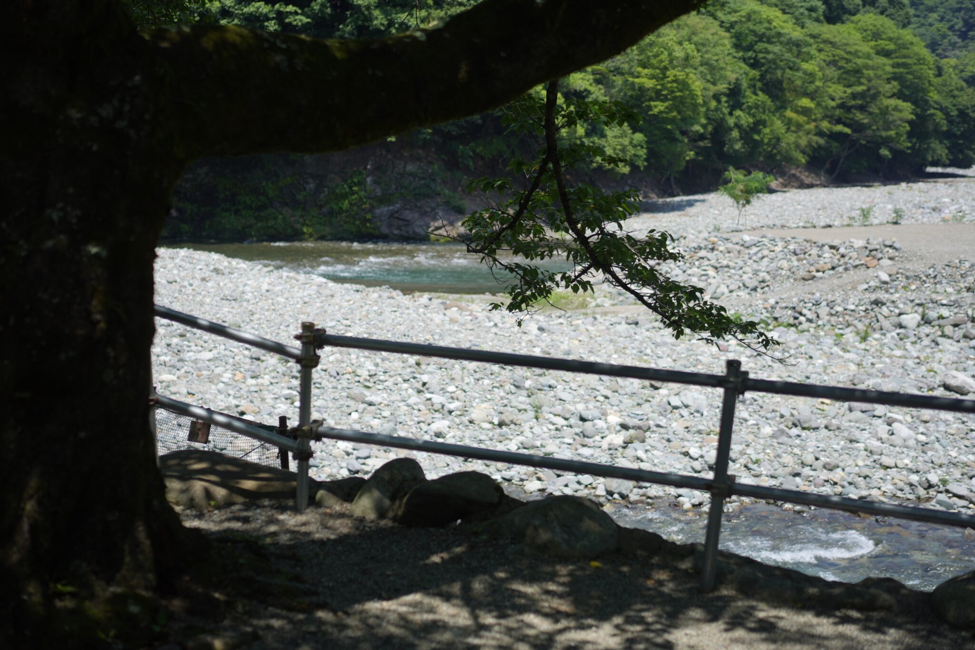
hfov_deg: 36.2
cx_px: 488
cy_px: 325
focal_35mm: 55
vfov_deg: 24.6
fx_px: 1489
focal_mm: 55
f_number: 2.5
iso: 100
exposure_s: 1/2000
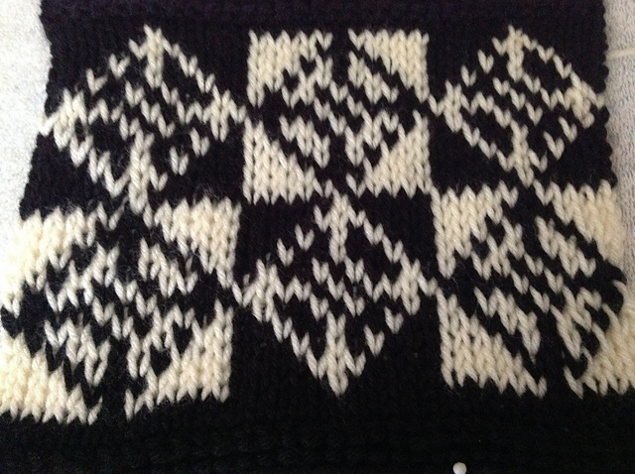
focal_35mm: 35
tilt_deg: -74.6
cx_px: 318
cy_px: 237
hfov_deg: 52.7
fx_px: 641
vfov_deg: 40.6
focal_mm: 4.28
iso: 800
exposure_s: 1/15
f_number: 2.4
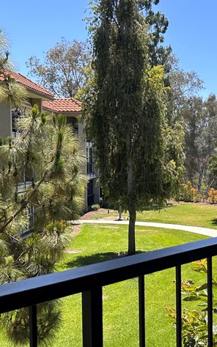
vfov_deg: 36.9
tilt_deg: -1.5
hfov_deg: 22.0
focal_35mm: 55
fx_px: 521
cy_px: 168
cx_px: 249
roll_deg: +0.8
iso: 80
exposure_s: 1/2591
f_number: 1.78
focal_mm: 6.86
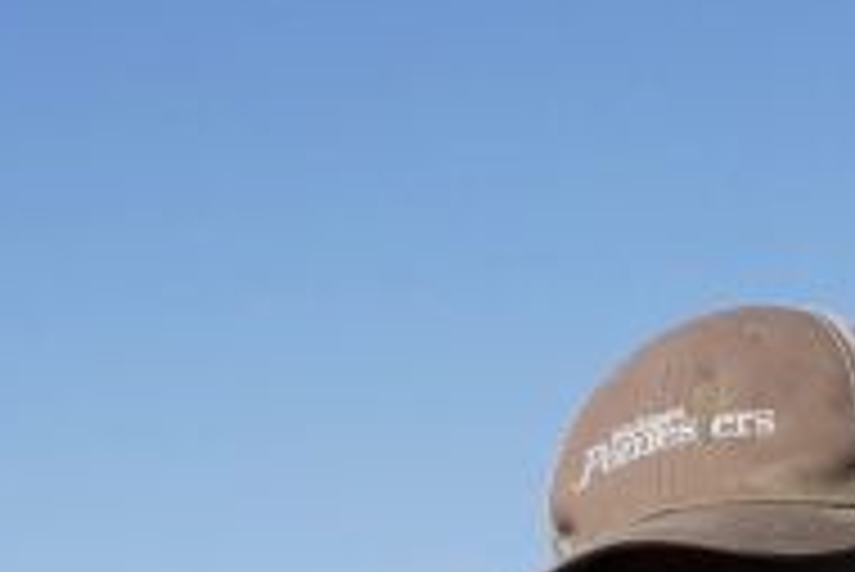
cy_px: 1743
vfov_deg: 6.2
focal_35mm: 202
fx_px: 4801
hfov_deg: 10.1
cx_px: 0
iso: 500
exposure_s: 1/2000
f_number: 11
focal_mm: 31
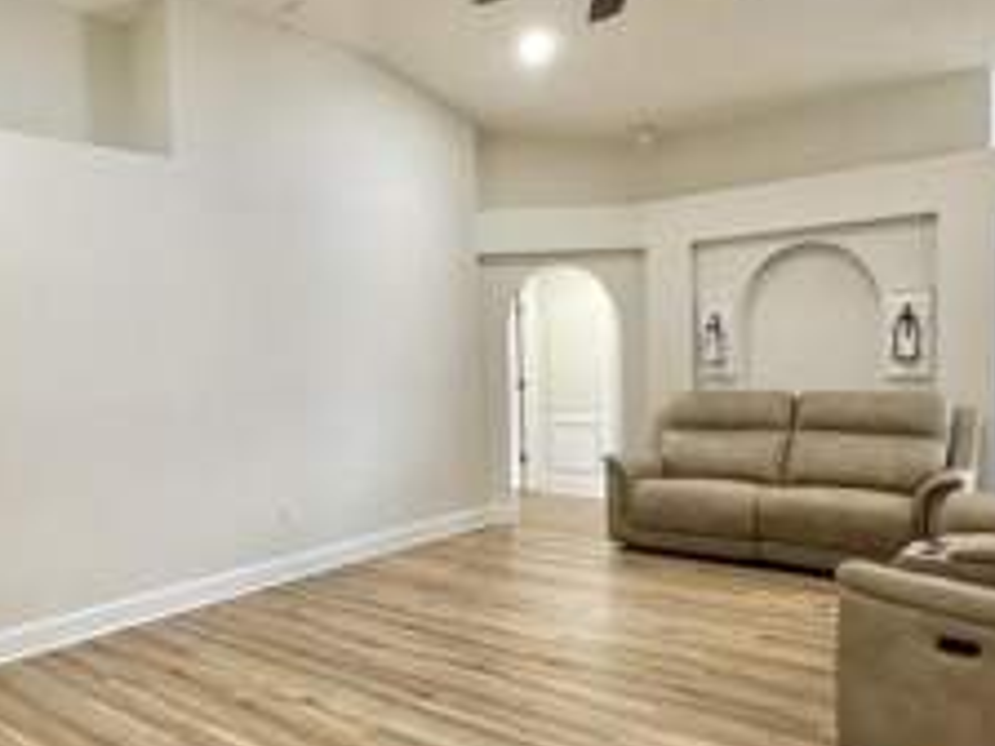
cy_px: 406
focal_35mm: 30
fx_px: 862
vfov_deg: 46.7
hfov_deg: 58.2
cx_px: 306
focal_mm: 2.22
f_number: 2.2
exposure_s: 1/60
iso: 250
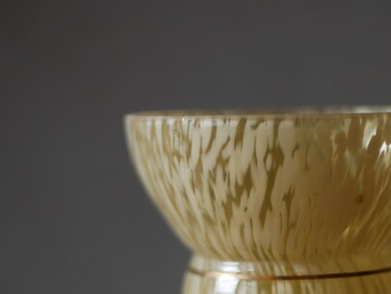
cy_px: 217
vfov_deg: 14.1
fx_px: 1187
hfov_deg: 18.6
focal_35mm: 105
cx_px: 288
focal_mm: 25
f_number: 2
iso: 200
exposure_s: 1/125
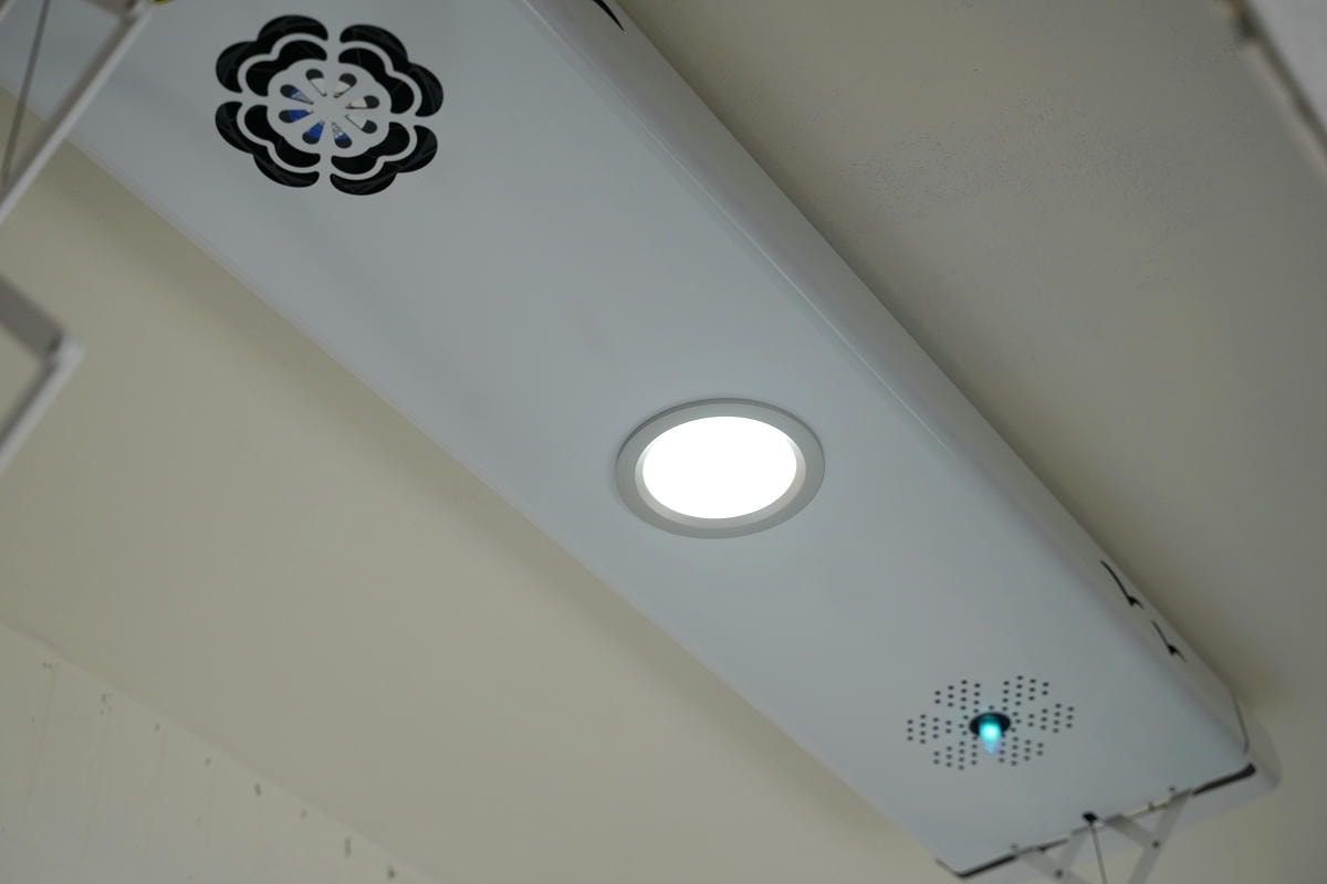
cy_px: 442
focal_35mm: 56
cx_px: 664
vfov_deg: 24.2
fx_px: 2064
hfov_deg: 35.6
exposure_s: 1/160
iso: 250
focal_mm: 56
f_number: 4
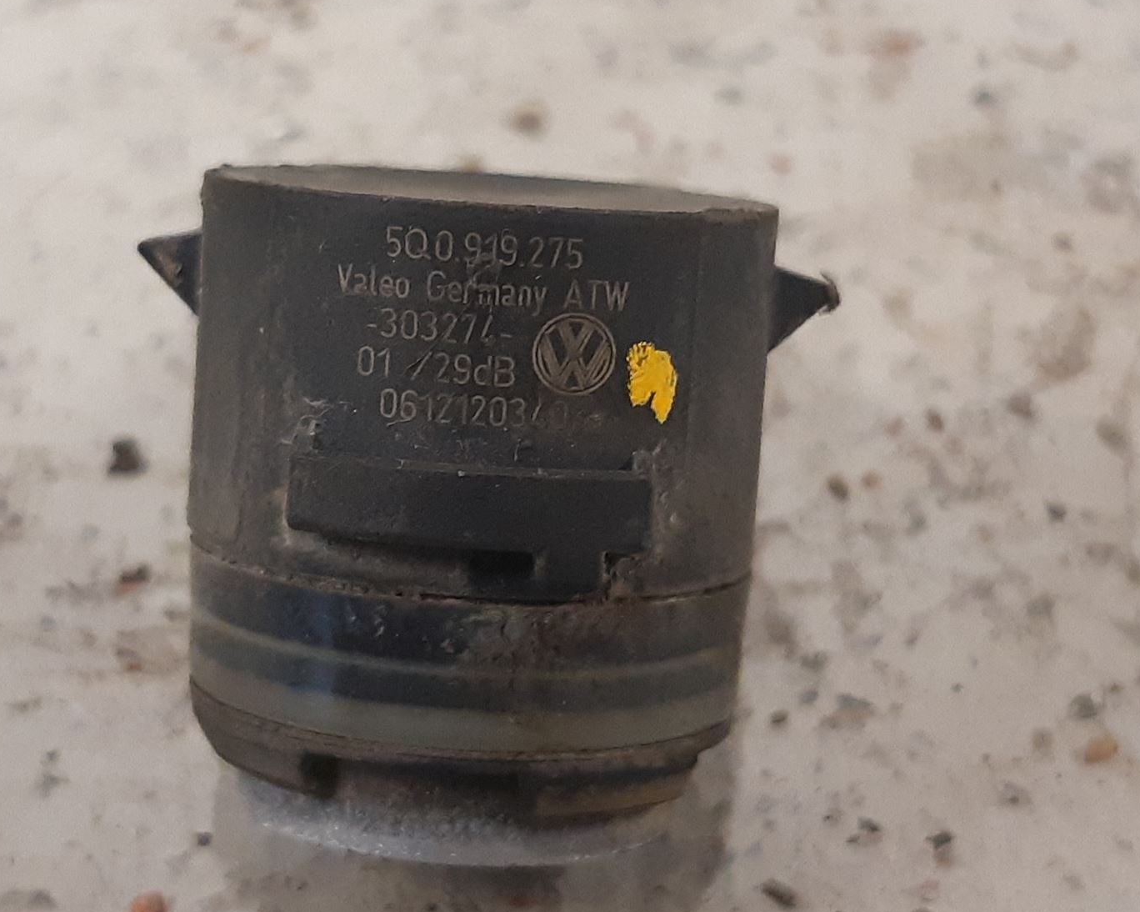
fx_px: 1282
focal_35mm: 38
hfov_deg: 47.8
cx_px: 497
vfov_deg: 39.0
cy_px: 363
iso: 250
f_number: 1.7
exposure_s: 1/50
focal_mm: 3.93
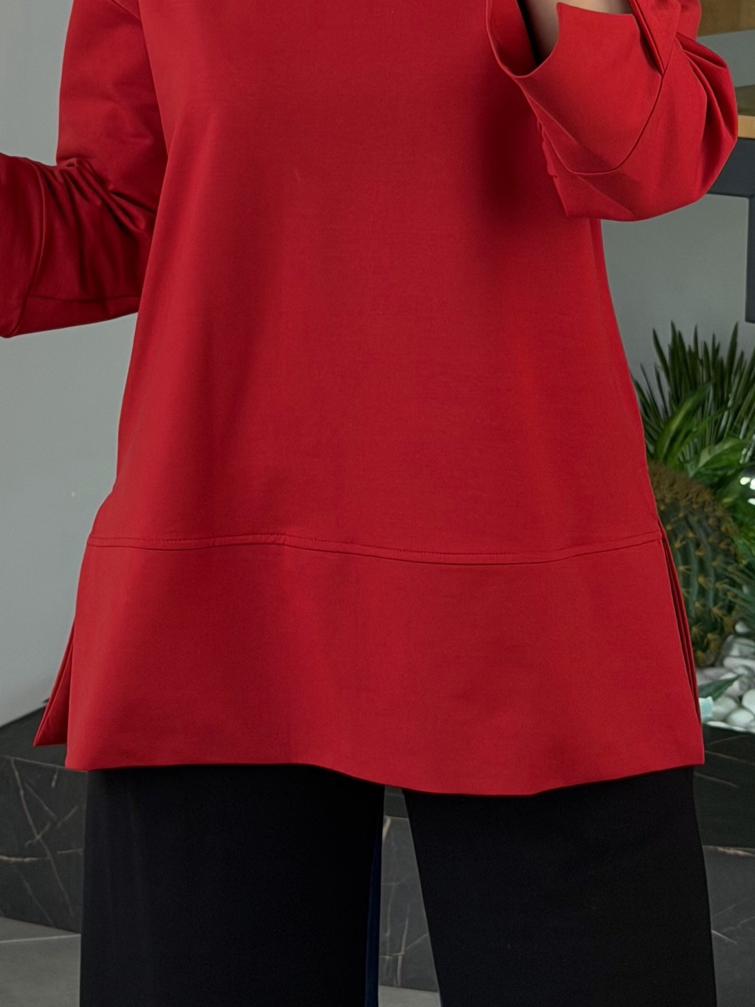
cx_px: 358
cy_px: -111
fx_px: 3111
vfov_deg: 17.7
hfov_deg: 13.8
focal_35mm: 107
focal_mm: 6.76
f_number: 1.78
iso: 64
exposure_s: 1/188
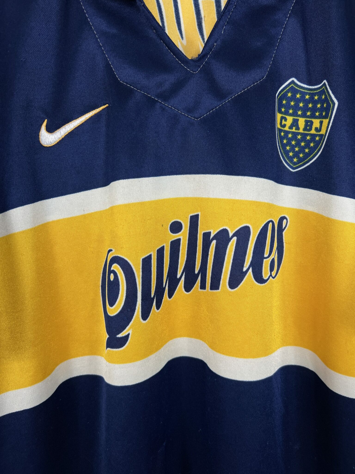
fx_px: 356
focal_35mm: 26
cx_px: 178
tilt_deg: -7.4
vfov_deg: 67.3
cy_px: 237
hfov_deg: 53.1
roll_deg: +1.4
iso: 32
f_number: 1.5
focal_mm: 5.7
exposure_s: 1/123
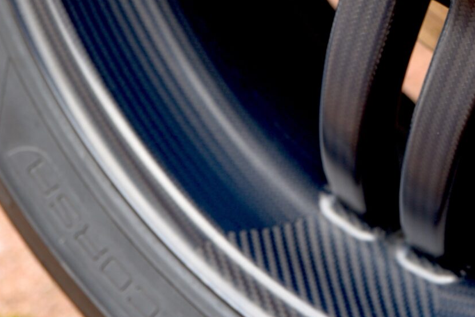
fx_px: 2521
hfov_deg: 10.7
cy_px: -165
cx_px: 449
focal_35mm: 191
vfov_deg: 7.1
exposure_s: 1/80
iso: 200
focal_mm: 62
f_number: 4.5
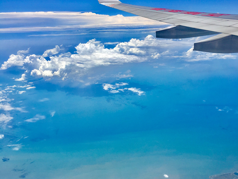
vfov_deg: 36.7
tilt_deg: -16.3
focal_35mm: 39
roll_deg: +0.4
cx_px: 120
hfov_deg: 47.9
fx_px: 268
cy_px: 107
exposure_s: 1/3077
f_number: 2.2
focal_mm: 4.15
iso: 25
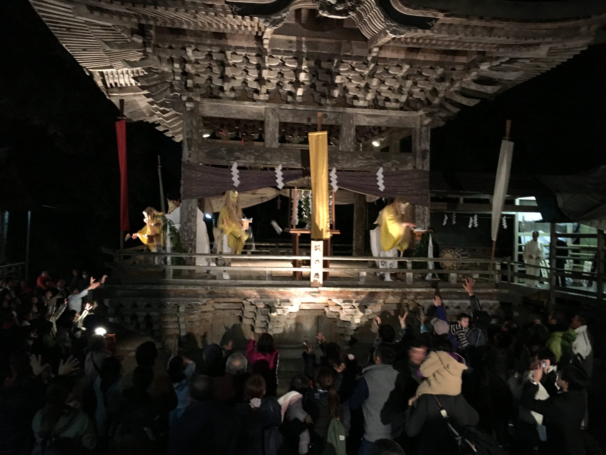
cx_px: 303
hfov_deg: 61.7
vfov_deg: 48.2
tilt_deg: +1.5
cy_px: 228
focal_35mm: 29
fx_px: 508
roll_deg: -0.9
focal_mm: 4.15
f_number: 2.2
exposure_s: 1/15
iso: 400
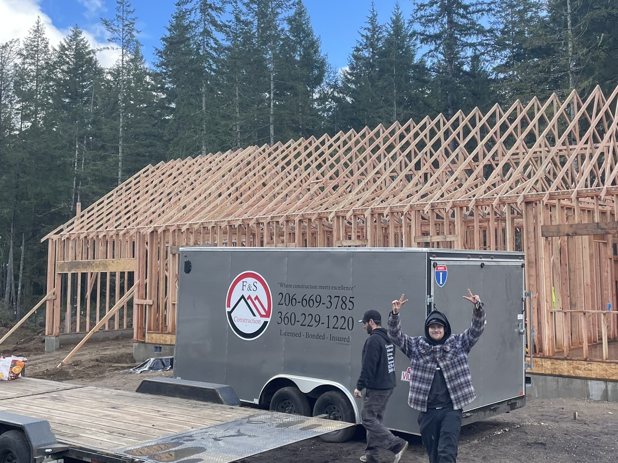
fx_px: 732
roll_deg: +1.0
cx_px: 381
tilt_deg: +7.0
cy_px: 214
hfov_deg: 45.4
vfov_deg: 35.1
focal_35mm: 41
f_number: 1.6
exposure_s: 1/640
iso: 32
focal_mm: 4.2
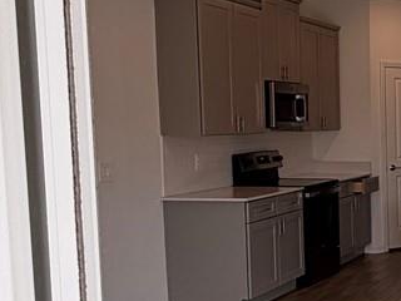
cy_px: 187
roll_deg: -0.2
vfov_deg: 21.0
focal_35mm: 70
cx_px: 660
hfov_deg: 21.4
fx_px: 811
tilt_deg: -5.3
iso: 40
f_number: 2.2
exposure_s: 1/120
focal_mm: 2.22
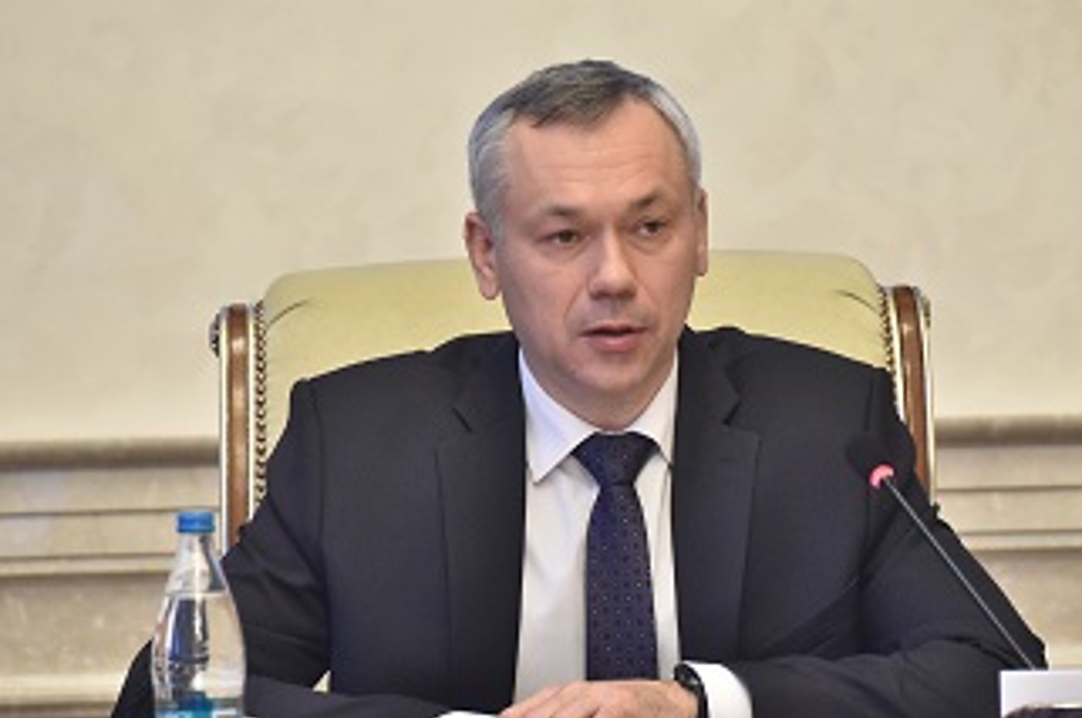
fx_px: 14975
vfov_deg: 2.7
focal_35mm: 499
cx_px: 647
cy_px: 367
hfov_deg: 4.1
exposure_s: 1/160
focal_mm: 400
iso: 8000
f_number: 11
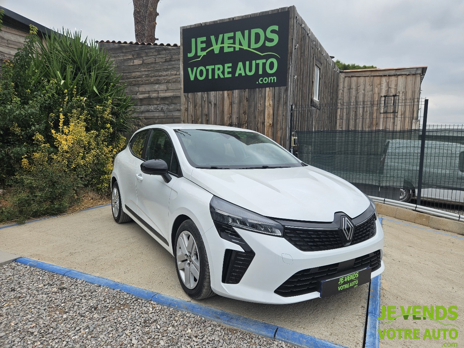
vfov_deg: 58.9
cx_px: 232
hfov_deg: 73.9
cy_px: 174
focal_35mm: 23
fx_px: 308
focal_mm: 5.4
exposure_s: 1/994
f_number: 1.8
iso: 25
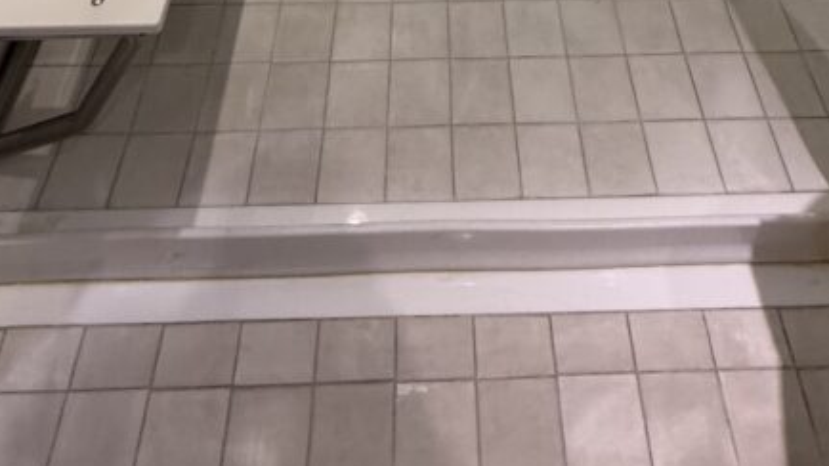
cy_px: -500
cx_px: 445
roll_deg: +0.0
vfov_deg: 18.4
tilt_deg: -22.4
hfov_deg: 55.2
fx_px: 791
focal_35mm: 36
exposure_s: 1/60
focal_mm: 2.22
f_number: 2.2
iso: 200
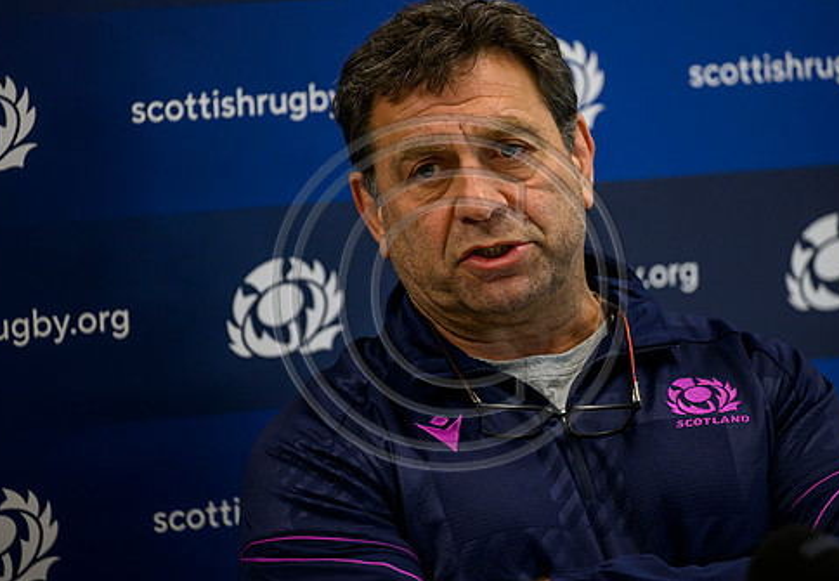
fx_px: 6013
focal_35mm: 255
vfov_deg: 5.5
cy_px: 279
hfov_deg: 8.0
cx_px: 487
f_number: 2.8
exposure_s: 1/500
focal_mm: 200
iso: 3200
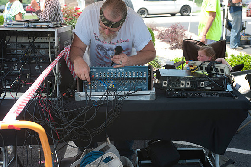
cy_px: 84
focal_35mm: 70
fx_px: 488
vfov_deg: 19.4
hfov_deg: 28.9
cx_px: 126
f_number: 7.1
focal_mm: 70
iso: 200
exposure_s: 1/200
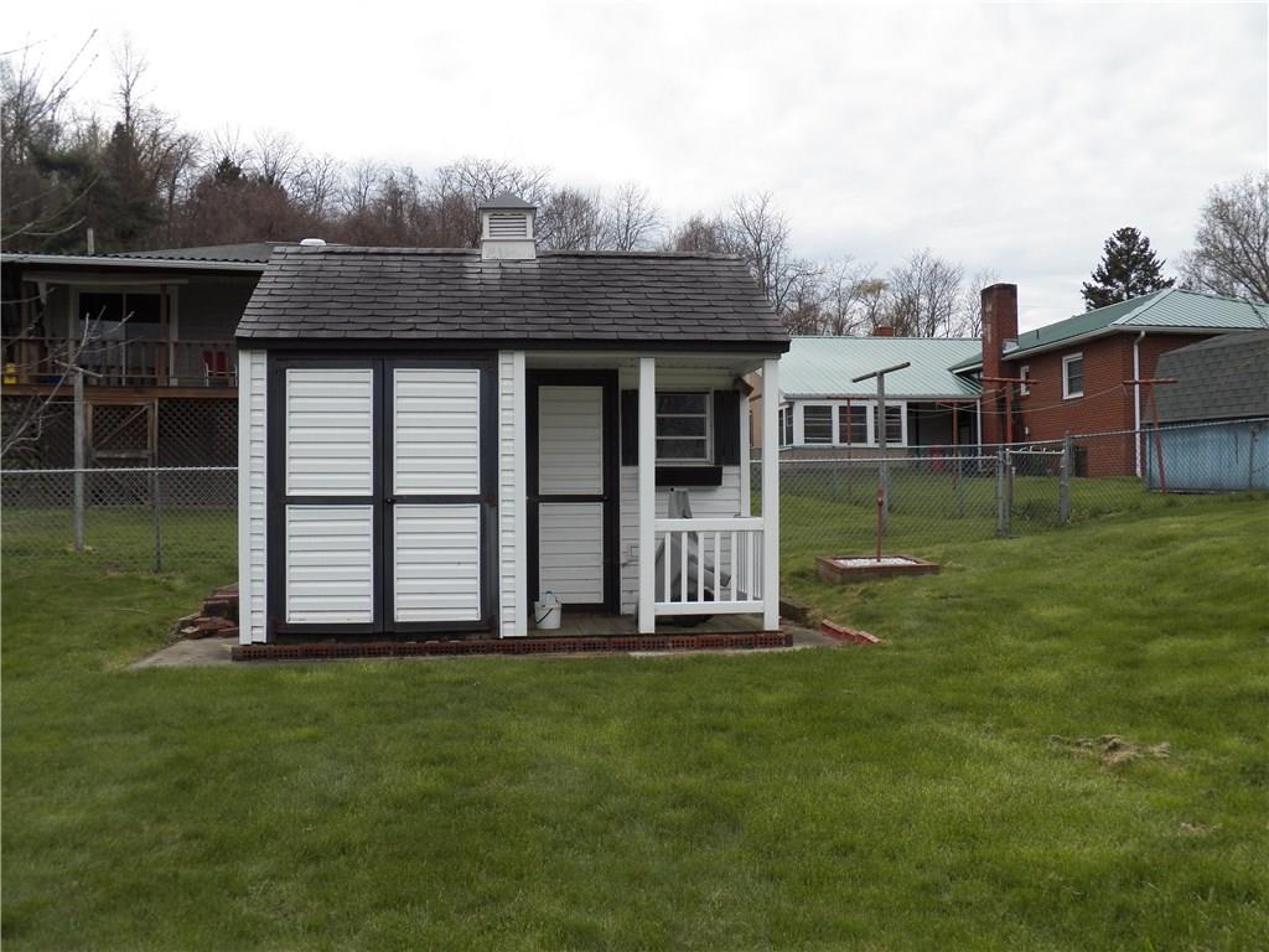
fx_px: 1136
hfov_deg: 58.4
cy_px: 476
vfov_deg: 45.4
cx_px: 634
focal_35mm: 31
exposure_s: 1/640
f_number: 4
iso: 125
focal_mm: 5.5
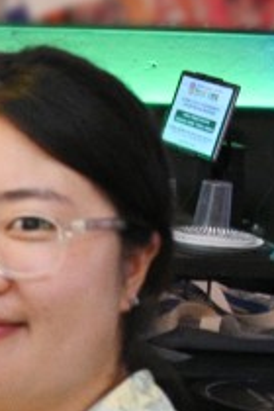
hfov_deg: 6.3
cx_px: -732
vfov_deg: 10.5
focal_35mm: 189
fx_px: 2158
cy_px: 621
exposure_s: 1/125
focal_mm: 31
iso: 2800
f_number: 4.5
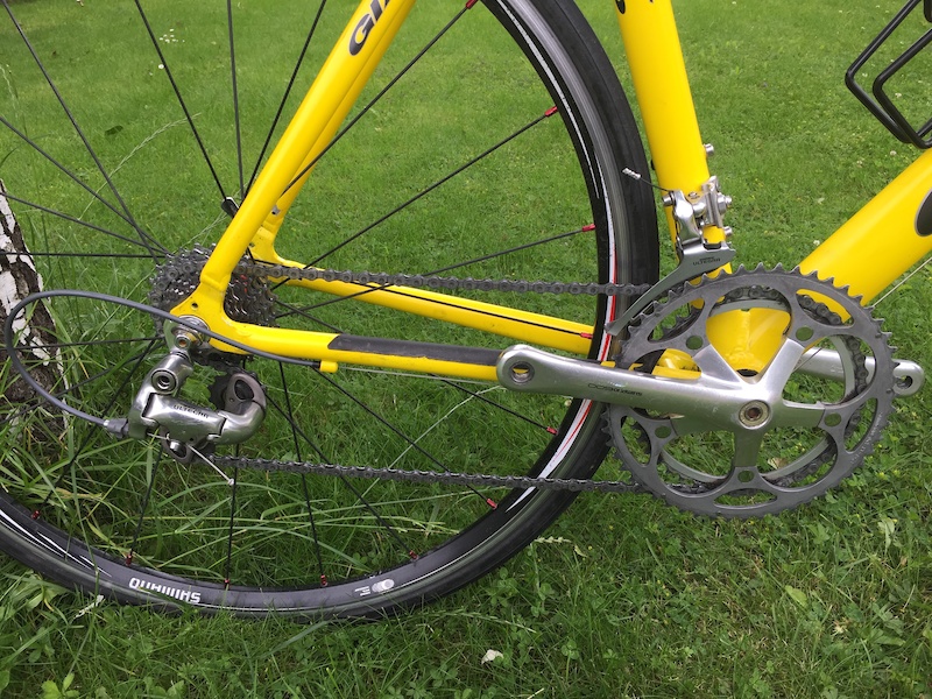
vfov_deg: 48.2
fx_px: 781
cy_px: 350
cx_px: 466
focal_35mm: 29
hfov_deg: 61.7
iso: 32
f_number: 2.2
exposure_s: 1/163
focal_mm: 4.15
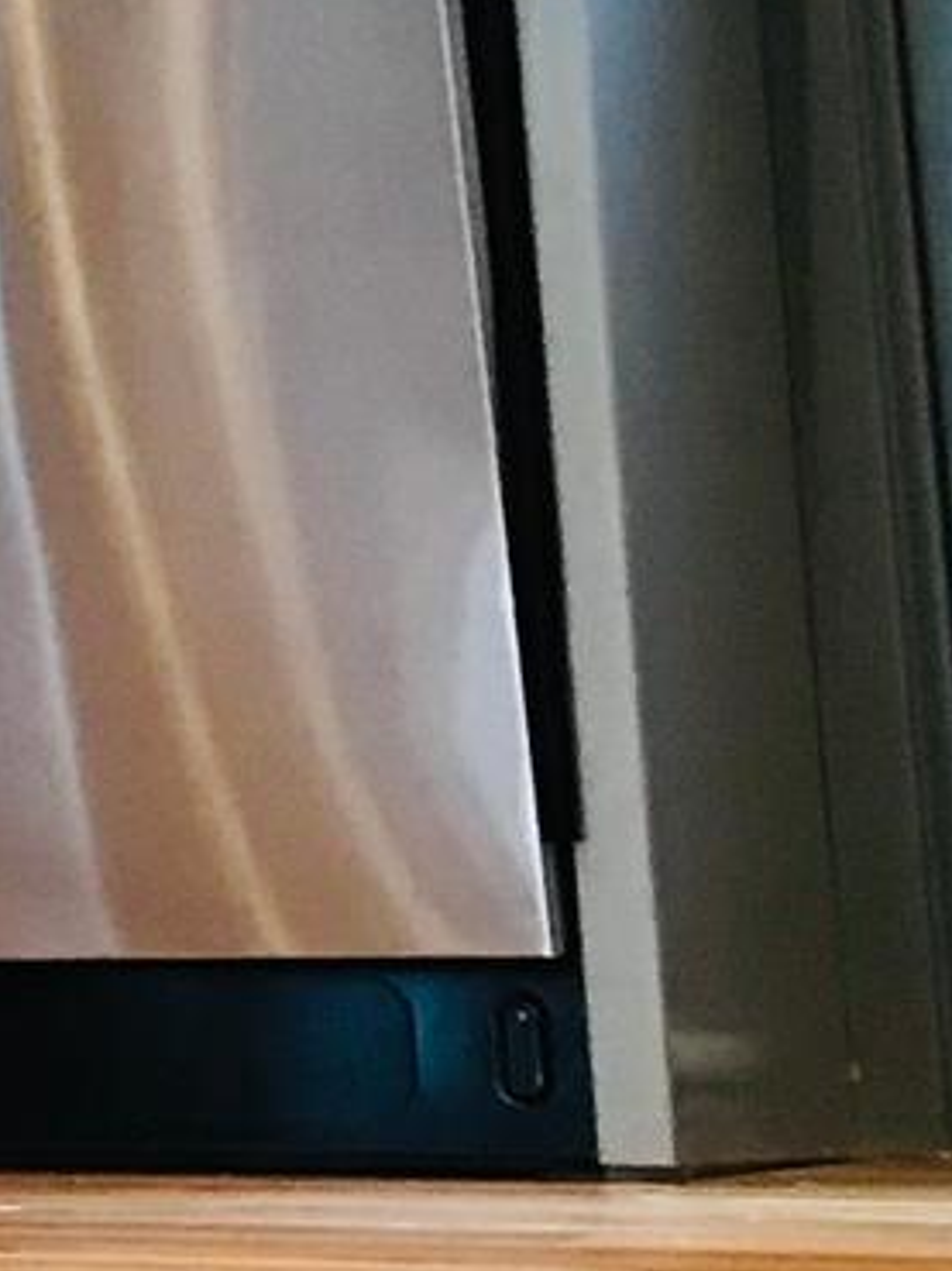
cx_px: -2261
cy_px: 124
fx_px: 5690
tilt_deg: +10.0
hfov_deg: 7.8
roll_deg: +0.4
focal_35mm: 155
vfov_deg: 12.7
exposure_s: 1/15
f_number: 1.8
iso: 50
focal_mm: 3.99
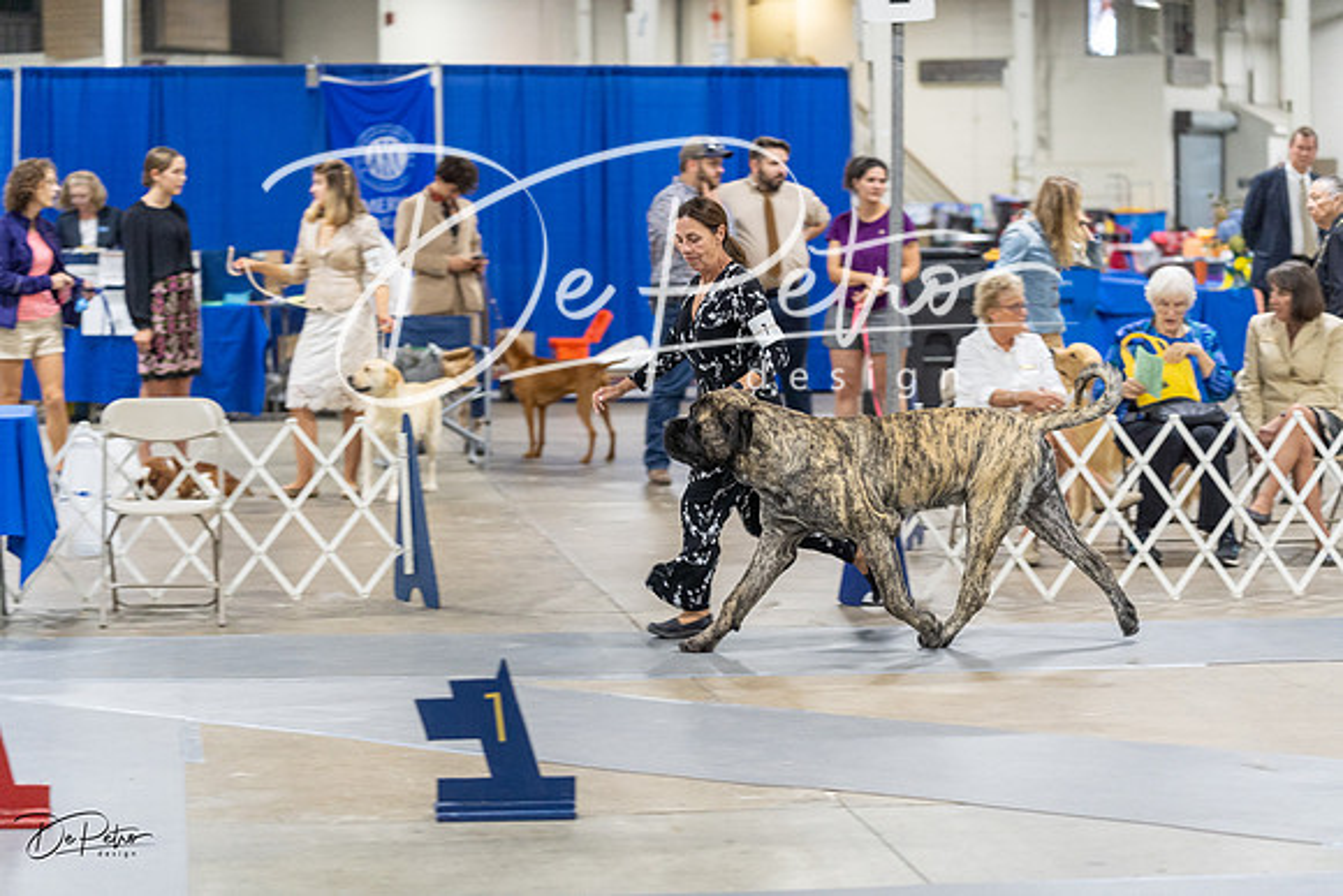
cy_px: 448
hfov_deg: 20.4
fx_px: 3731
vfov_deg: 13.7
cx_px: 672
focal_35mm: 100
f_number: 2.8
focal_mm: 100
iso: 2500
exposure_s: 1/160
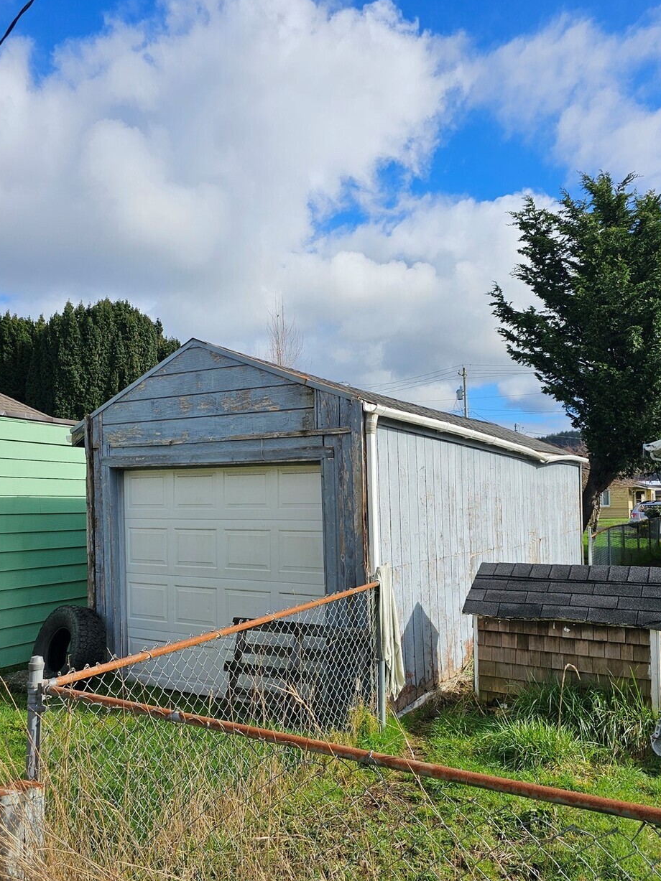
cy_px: 498
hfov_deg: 51.3
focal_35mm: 27
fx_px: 688
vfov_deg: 65.1
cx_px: 308
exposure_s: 1/1157
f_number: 1.7
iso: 10
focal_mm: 6.3
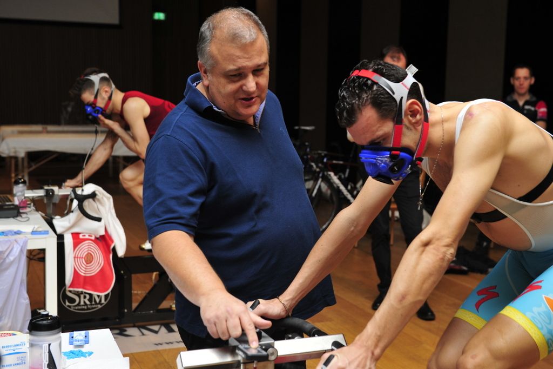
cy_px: 184
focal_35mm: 55
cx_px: 276
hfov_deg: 36.3
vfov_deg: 24.6
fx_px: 845
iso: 1000
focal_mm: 55
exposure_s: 1/160
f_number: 5
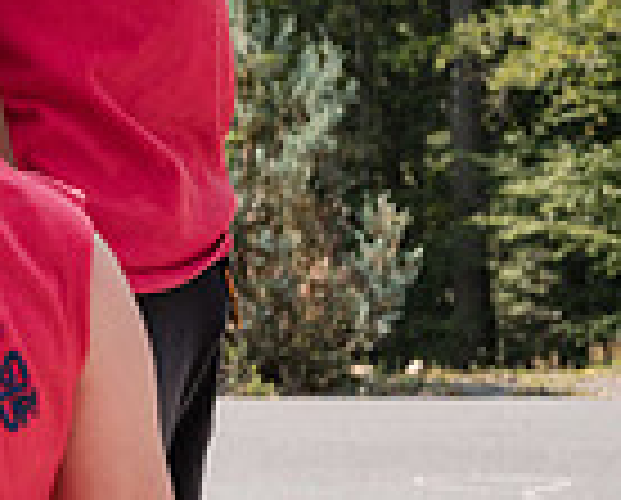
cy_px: 244
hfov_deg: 12.4
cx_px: -338
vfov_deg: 10.5
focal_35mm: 147
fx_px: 2707
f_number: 6.3
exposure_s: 1/320
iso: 100
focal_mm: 35
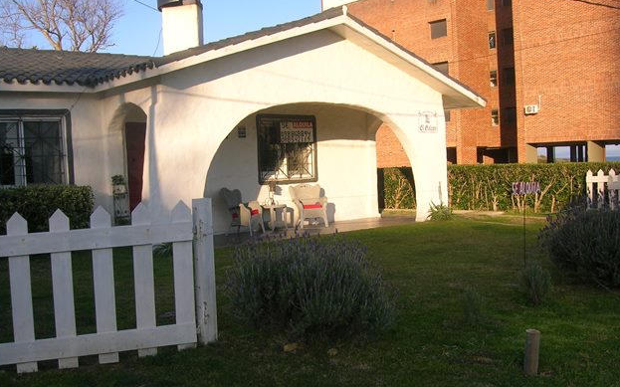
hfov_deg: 52.8
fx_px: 625
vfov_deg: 34.4
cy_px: 212
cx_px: 304
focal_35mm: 37
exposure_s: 1/194
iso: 50
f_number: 4.9
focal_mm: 5.7
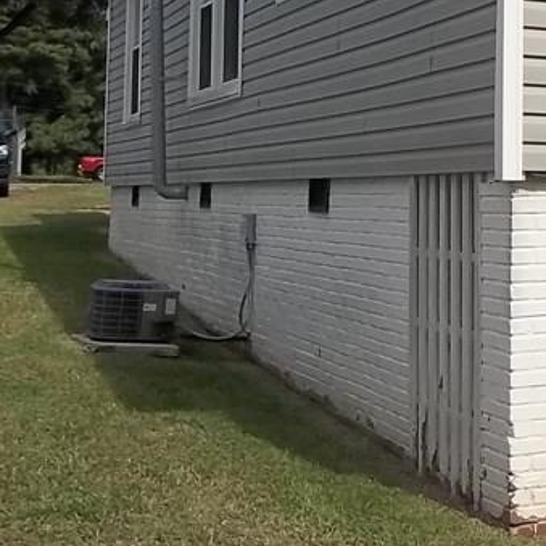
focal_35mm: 72
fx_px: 1285
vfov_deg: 23.7
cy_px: 124
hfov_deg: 21.4
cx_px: 734
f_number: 8.9
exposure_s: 1/160
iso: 80
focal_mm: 4.9
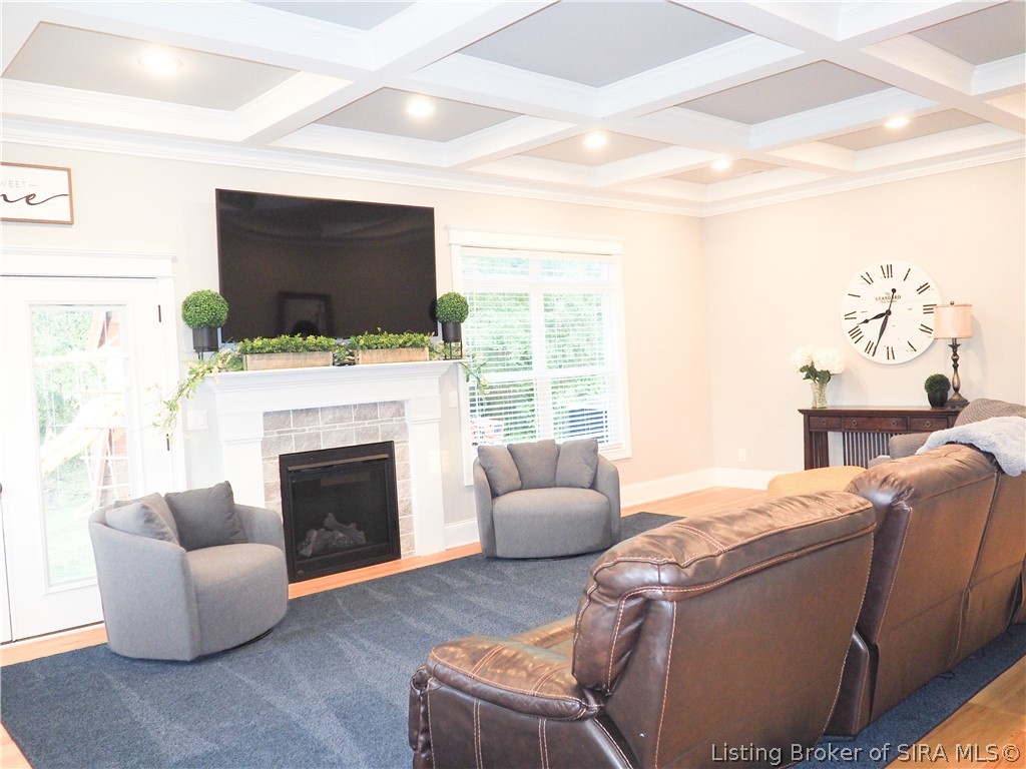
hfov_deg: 63.4
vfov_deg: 49.7
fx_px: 830
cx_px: 513
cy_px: 384
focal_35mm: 28
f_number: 3.5
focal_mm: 14
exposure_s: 1/60
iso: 640
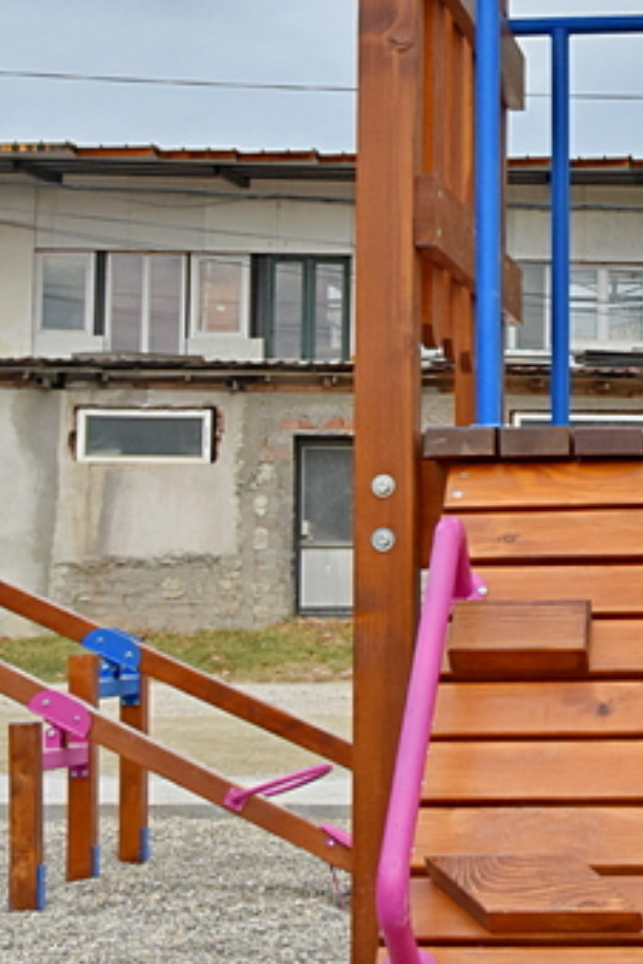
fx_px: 2304
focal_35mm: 86
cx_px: 697
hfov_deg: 15.5
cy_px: 262
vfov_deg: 23.4
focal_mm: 18
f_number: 11
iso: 400
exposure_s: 1/500
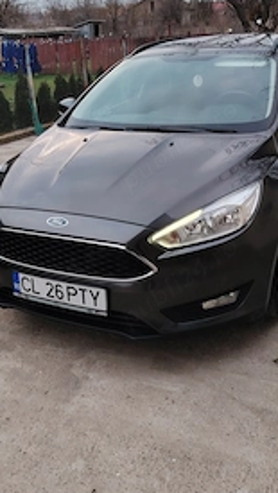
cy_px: 176
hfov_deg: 31.2
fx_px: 497
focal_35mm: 38
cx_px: 117
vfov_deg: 52.0
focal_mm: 5.25
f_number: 1.75
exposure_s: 1/101
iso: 100
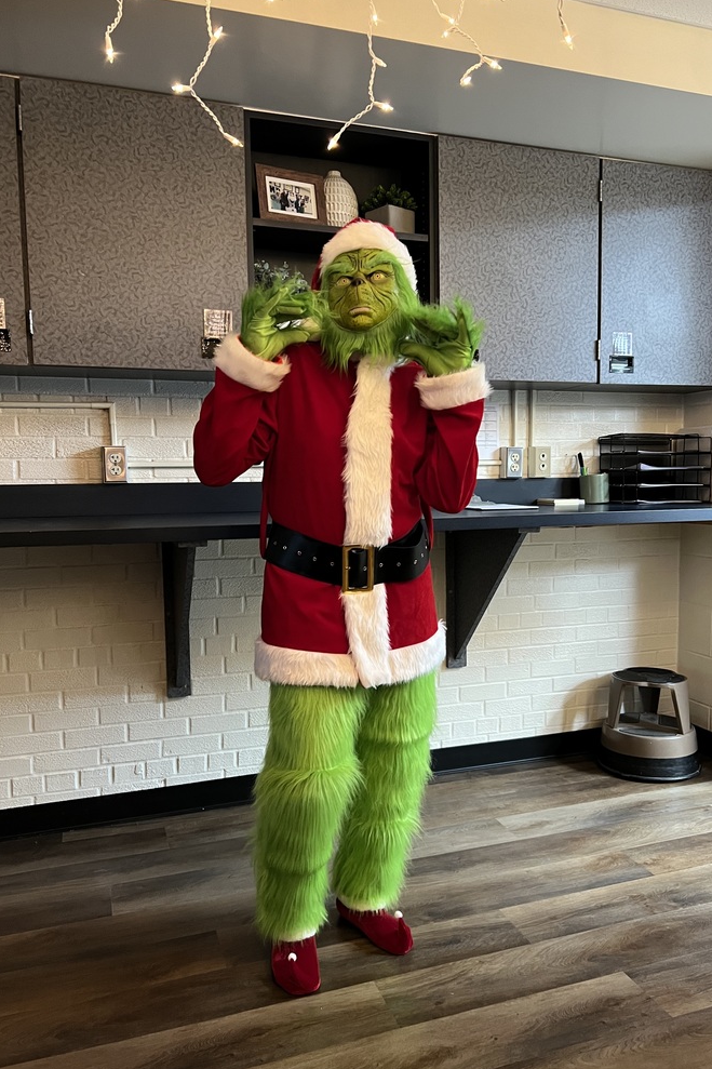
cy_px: 547
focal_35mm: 28
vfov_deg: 65.5
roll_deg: +0.7
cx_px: 394
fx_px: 831
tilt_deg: -6.1
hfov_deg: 46.3
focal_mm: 5.7
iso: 400
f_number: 1.5
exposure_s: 1/40
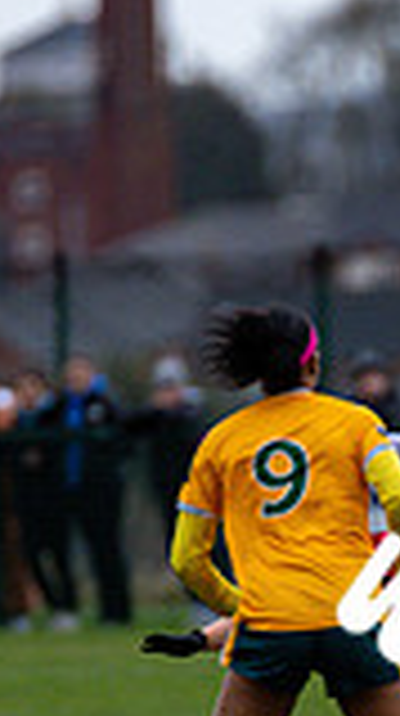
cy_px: 705
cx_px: 494
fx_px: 21727
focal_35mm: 1148
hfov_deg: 1.1
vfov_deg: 1.9
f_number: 2.8
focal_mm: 300
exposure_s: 1/1000
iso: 2800
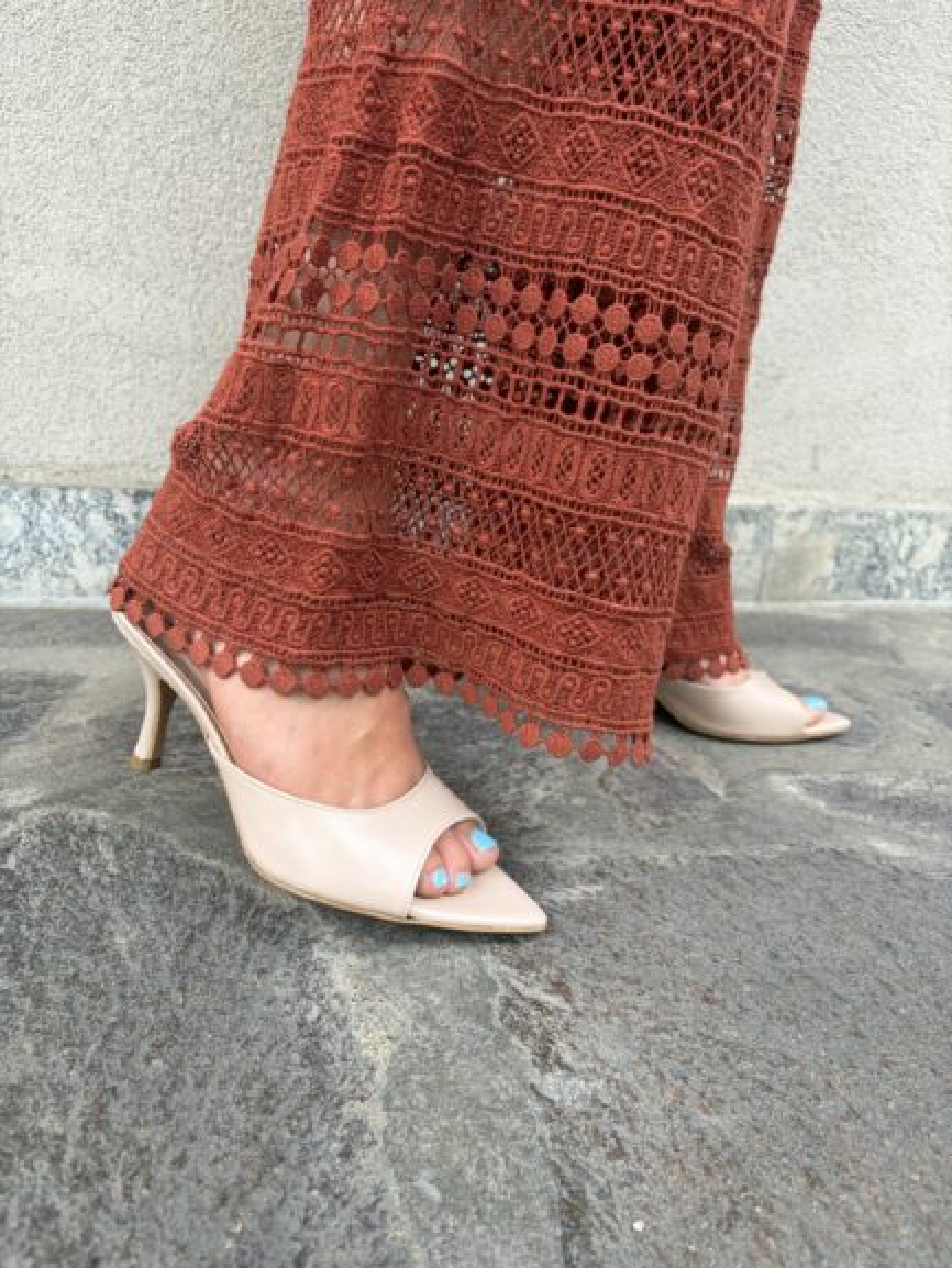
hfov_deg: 53.1
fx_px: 953
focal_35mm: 26
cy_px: 634
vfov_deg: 67.3
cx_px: 476
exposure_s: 1/122
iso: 40
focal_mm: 5.96
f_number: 1.6
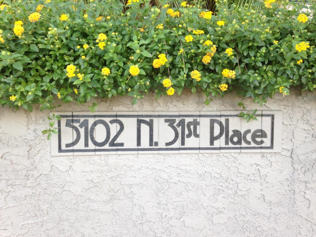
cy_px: 118
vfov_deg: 42.9
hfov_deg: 55.4
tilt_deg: -4.0
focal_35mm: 33
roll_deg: +1.4
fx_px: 301
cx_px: 158
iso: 50
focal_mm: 4.12
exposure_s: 1/40
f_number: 2.4
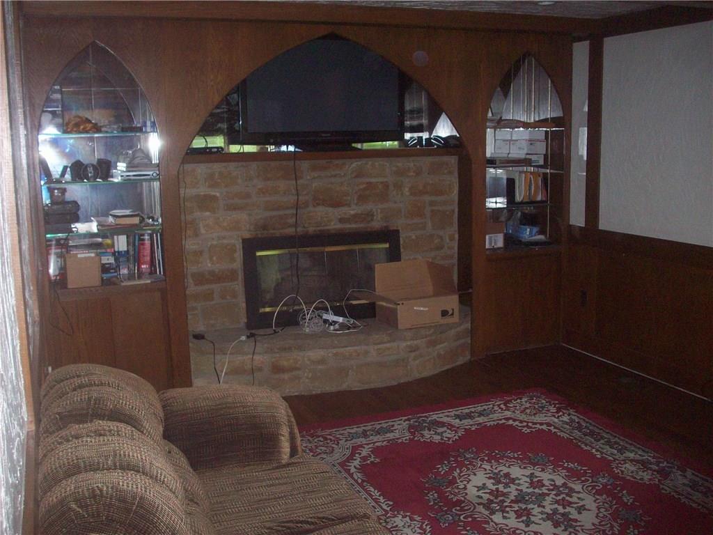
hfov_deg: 50.1
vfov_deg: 38.7
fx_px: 762
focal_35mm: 37
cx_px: 356
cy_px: 268
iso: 200
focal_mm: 6.2
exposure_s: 1/64
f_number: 2.8
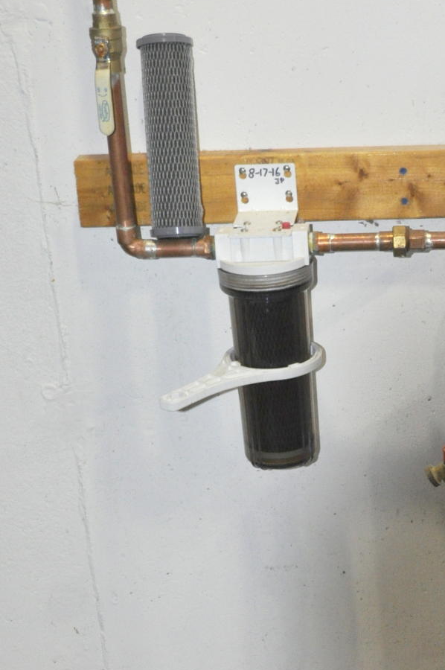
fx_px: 1487
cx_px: 482
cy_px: 477
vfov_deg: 25.2
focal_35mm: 80
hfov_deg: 16.5
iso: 800
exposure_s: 1/60
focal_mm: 24
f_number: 4
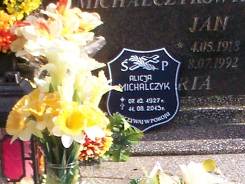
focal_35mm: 198
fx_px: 1401
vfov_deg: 7.4
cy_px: 249
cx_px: 129
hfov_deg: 10.0
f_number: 4.5
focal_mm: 6
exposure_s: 1/286
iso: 100
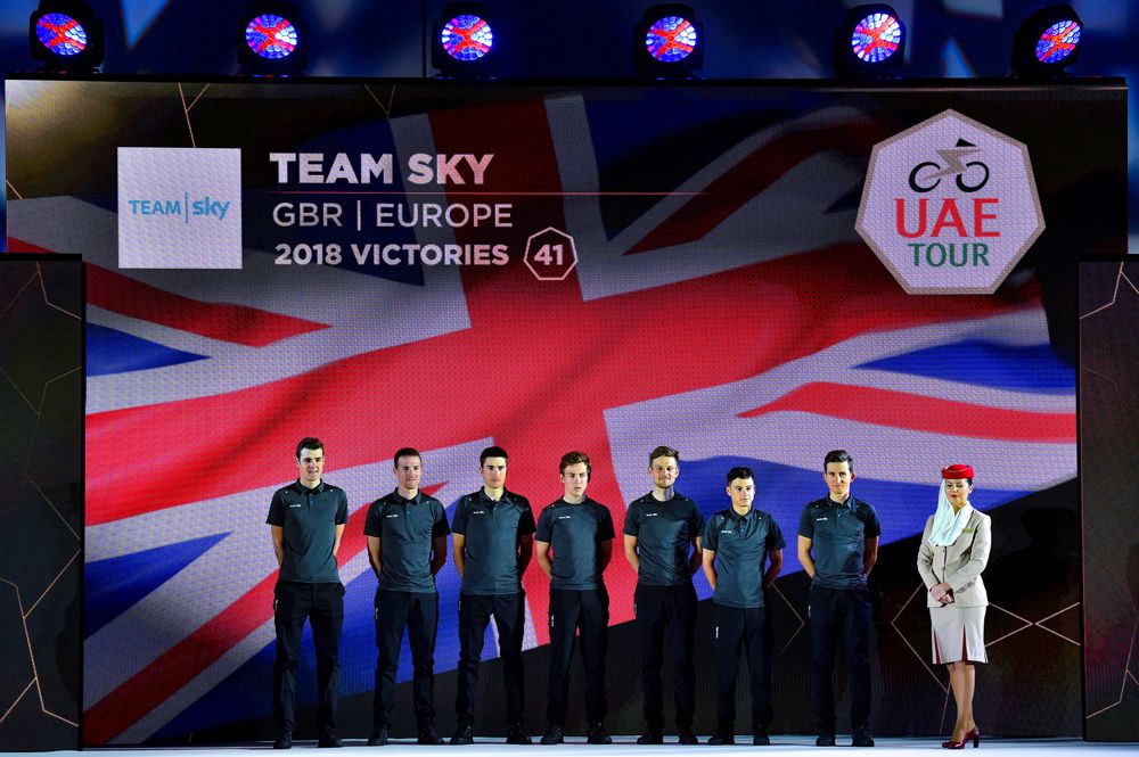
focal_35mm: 130
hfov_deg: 15.8
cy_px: 378
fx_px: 4110
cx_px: 570
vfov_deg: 10.5
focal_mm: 130
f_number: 7.1
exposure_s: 1/800
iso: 3200
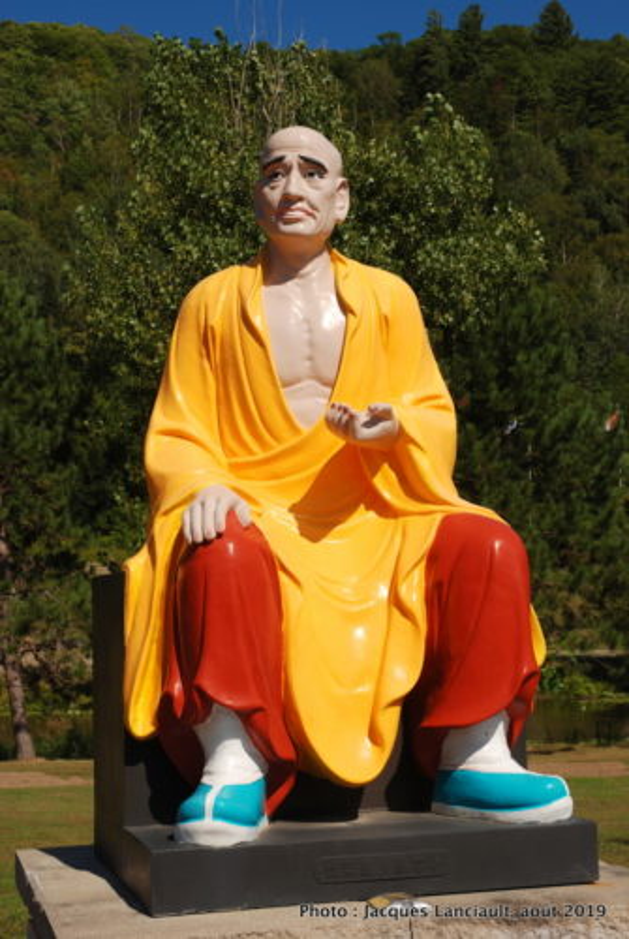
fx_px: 1489
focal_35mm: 57
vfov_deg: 35.0
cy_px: 470
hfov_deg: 23.9
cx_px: 314
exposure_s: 1/400
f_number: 10
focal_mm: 38
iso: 100
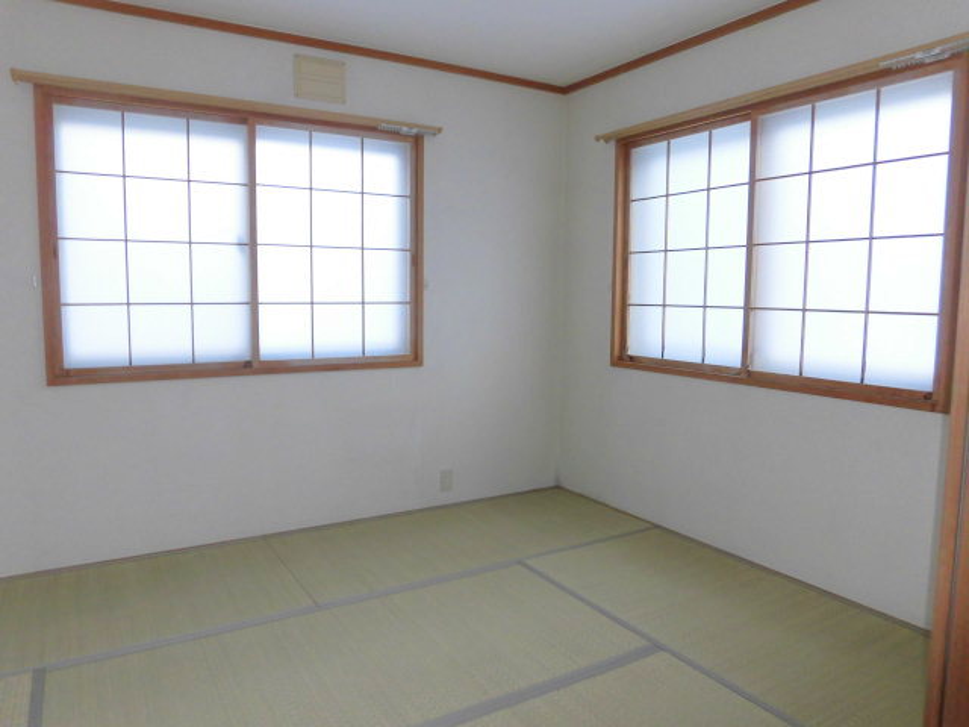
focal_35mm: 24
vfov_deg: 56.8
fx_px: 672
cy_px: 364
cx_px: 484
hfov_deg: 71.6
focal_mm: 4.3
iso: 100
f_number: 3.1
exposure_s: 1/60
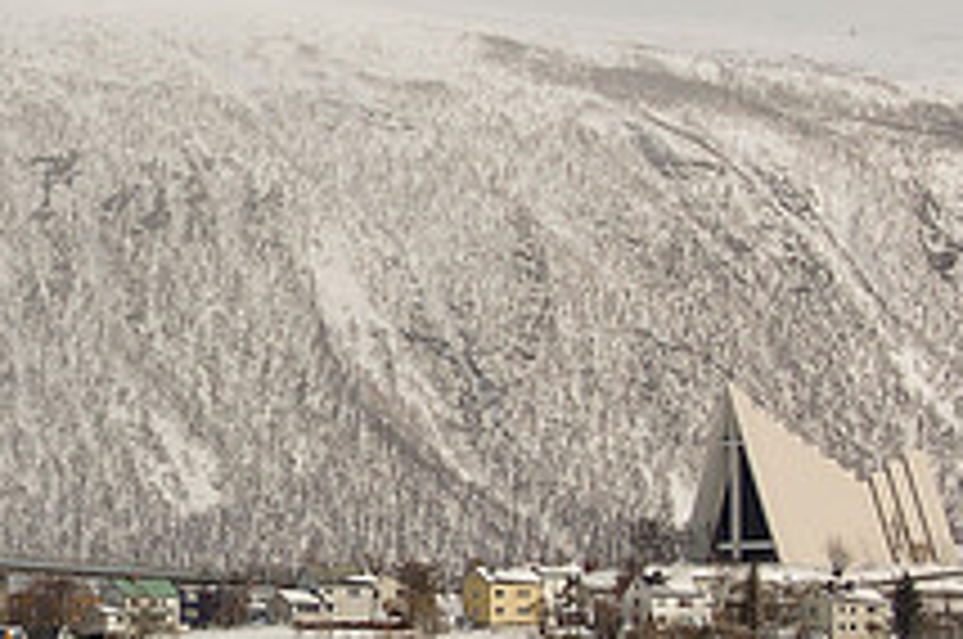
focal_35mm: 187
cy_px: 234
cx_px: -32
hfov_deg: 10.9
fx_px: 4995
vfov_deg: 7.3
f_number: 11
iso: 200
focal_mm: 46
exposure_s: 1/400
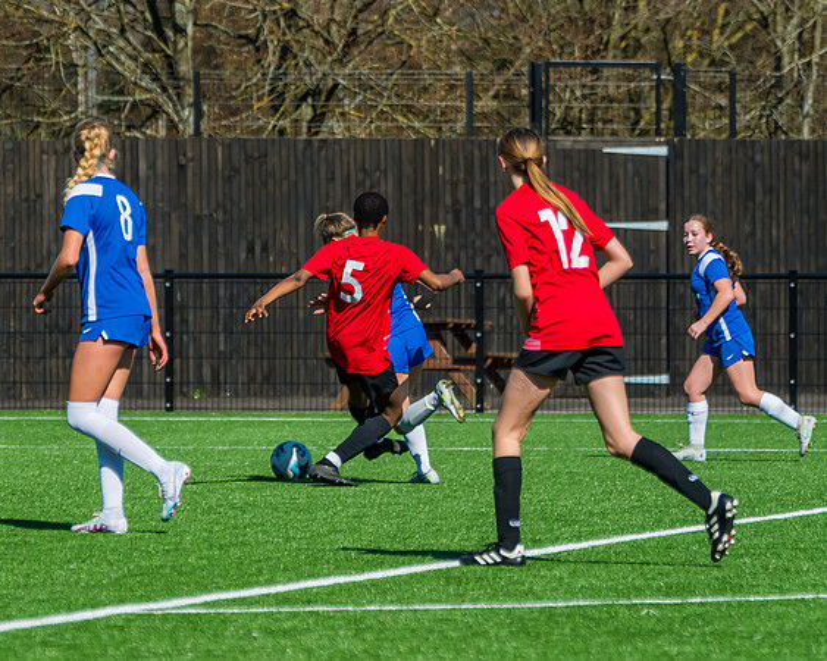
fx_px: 8594
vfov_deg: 4.4
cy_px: 330
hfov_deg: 5.5
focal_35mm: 351
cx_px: 323
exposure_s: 1/4000
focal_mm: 175
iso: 400
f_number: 4
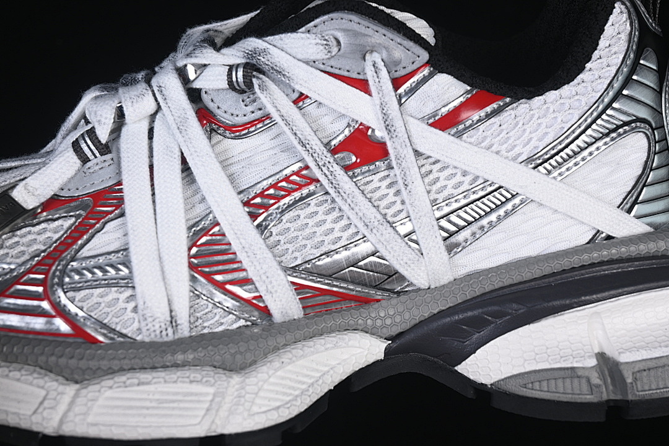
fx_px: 1394
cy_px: 223
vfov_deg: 18.2
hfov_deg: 27.0
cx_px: 334
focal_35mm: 75
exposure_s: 1/80
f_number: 7.1
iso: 160
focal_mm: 50
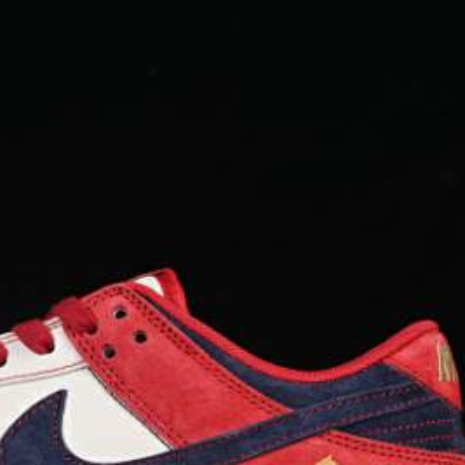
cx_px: 57
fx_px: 2644
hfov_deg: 10.0
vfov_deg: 10.0
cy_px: 359
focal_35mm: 174
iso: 160
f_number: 8
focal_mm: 50
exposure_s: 1/80
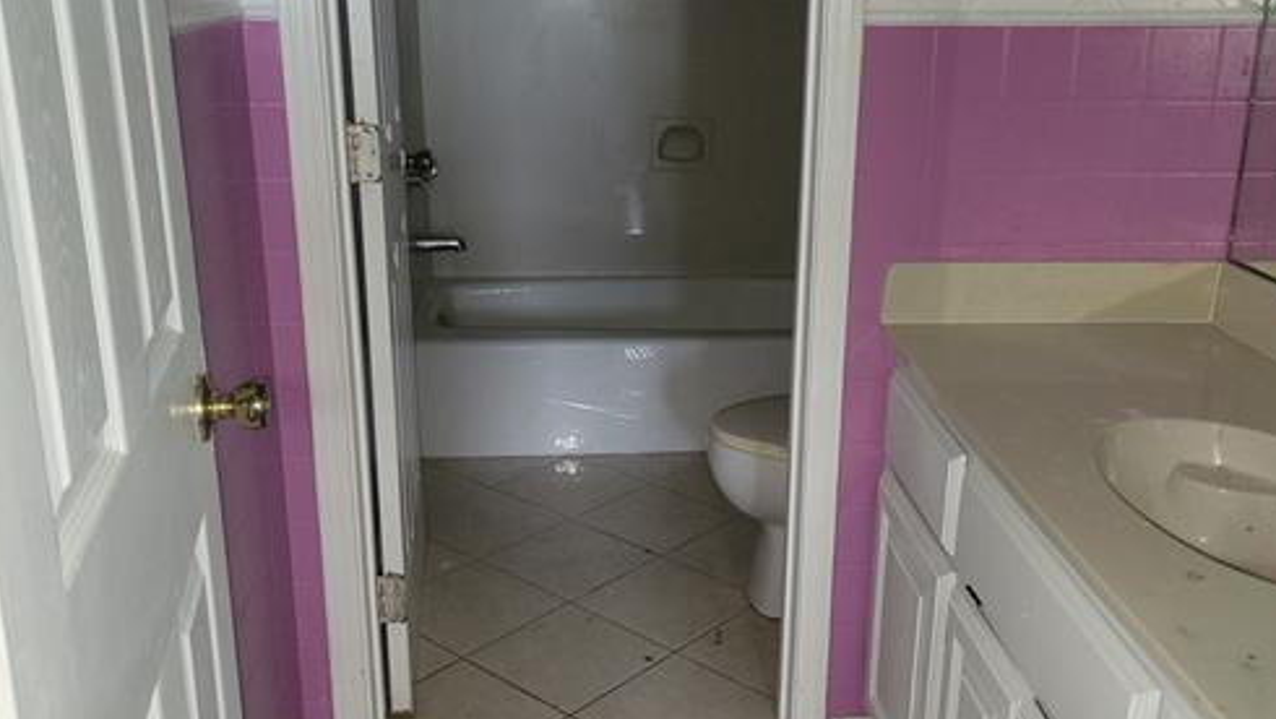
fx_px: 1252
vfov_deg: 32.0
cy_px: 367
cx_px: 687
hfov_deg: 53.9
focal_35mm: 37
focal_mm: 5.4
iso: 125
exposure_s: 1/23
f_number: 1.8
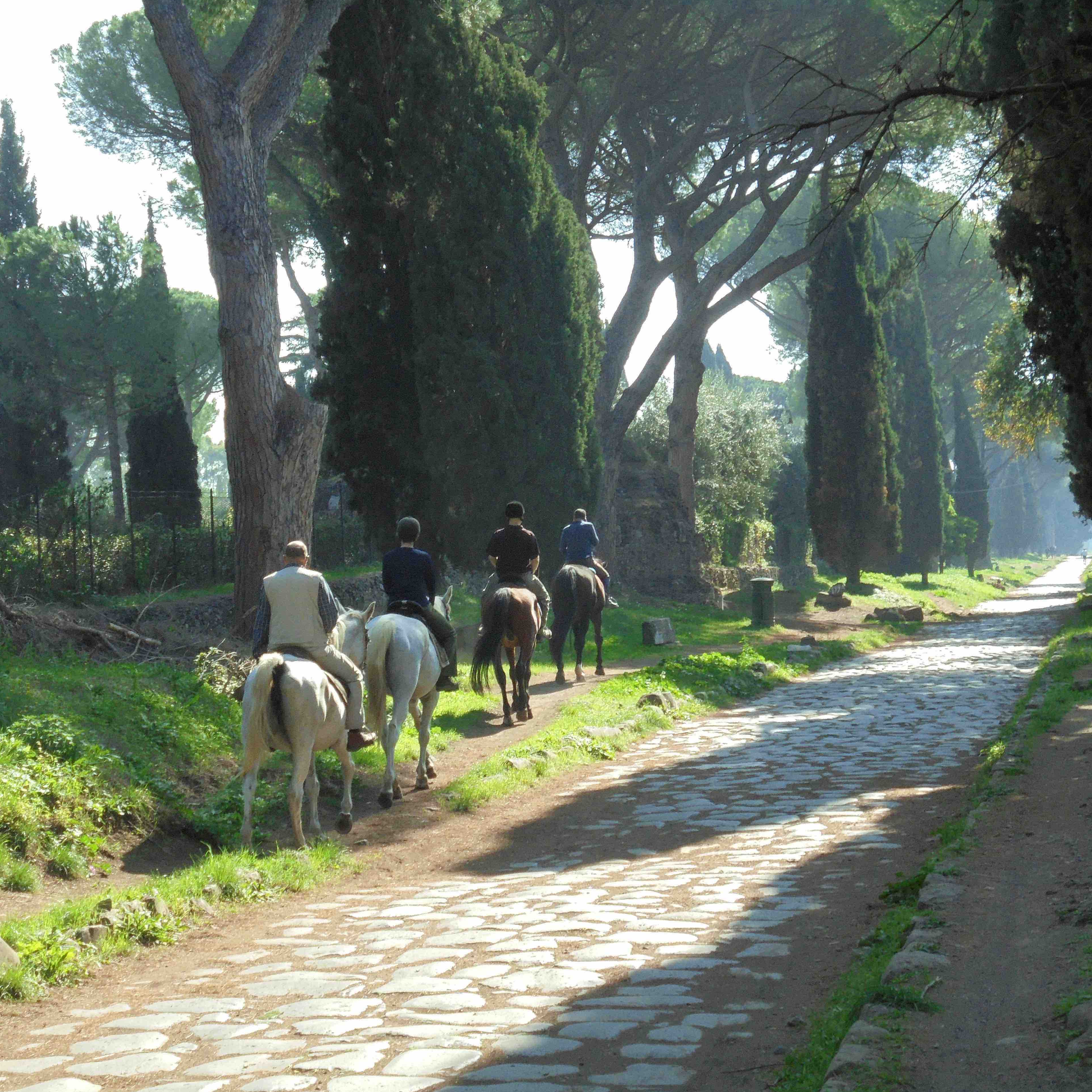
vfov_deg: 22.8
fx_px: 2712
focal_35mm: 76
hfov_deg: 22.8
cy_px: 546
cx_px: 505
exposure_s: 1/250
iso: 200
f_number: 5.6
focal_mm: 11.5
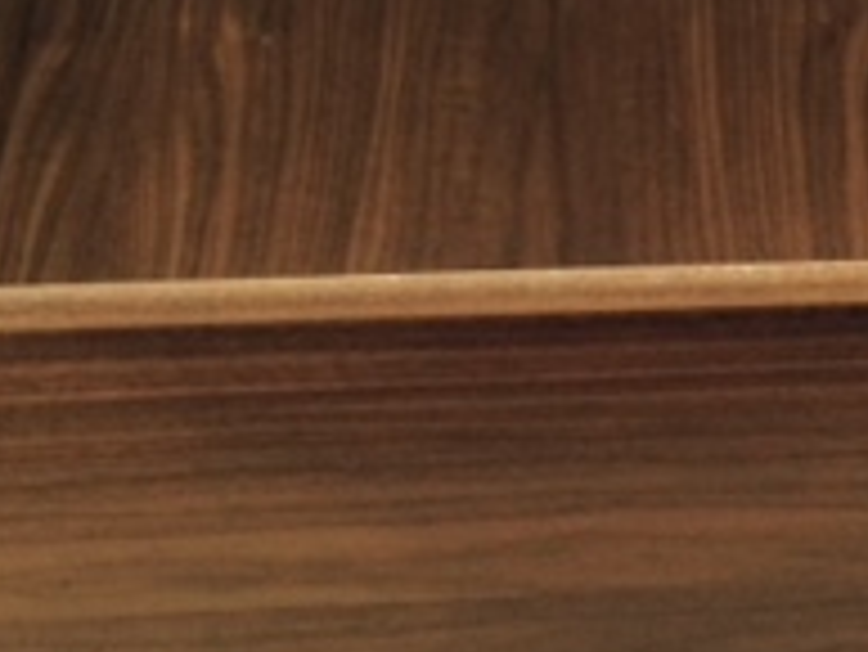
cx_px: 872
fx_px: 2409
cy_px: -153
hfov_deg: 19.8
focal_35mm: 96
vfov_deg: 14.8
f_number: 2.2
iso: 80
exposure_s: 1/30
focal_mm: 4.15
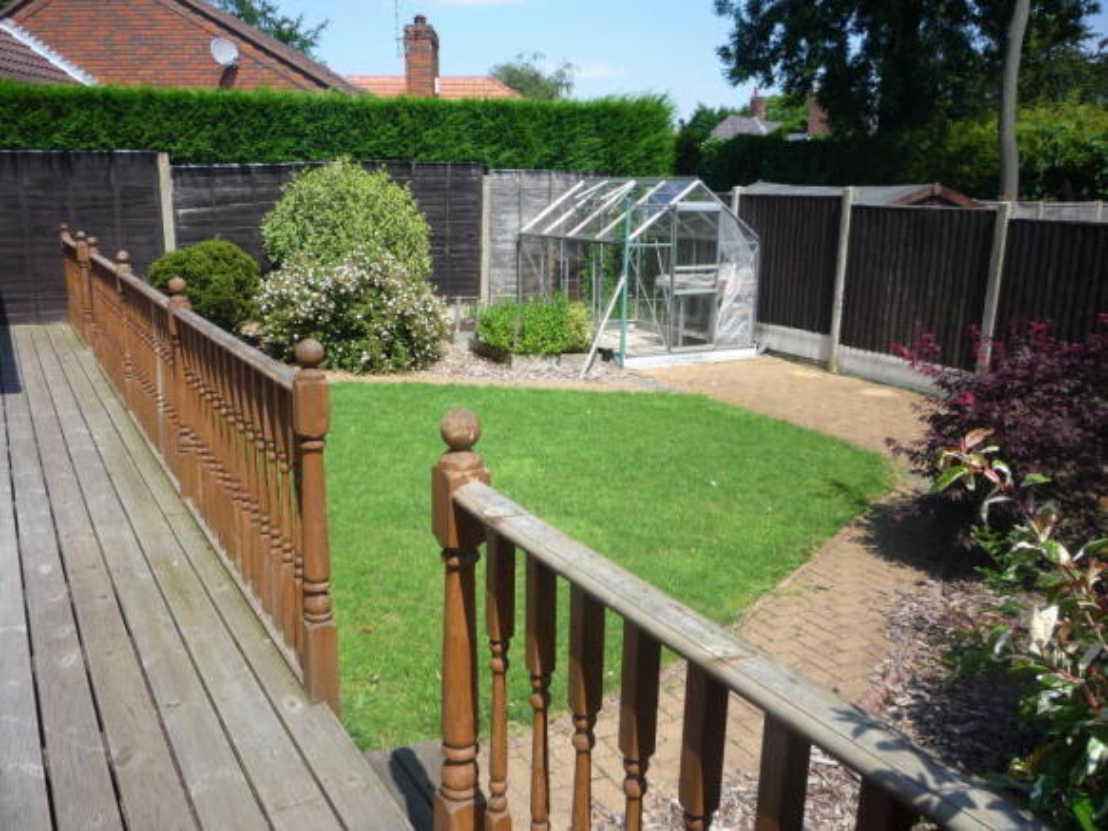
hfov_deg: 60.0
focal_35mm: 30
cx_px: 554
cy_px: 416
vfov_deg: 46.8
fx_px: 960
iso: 100
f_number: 4.5
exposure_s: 1/400
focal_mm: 5.2
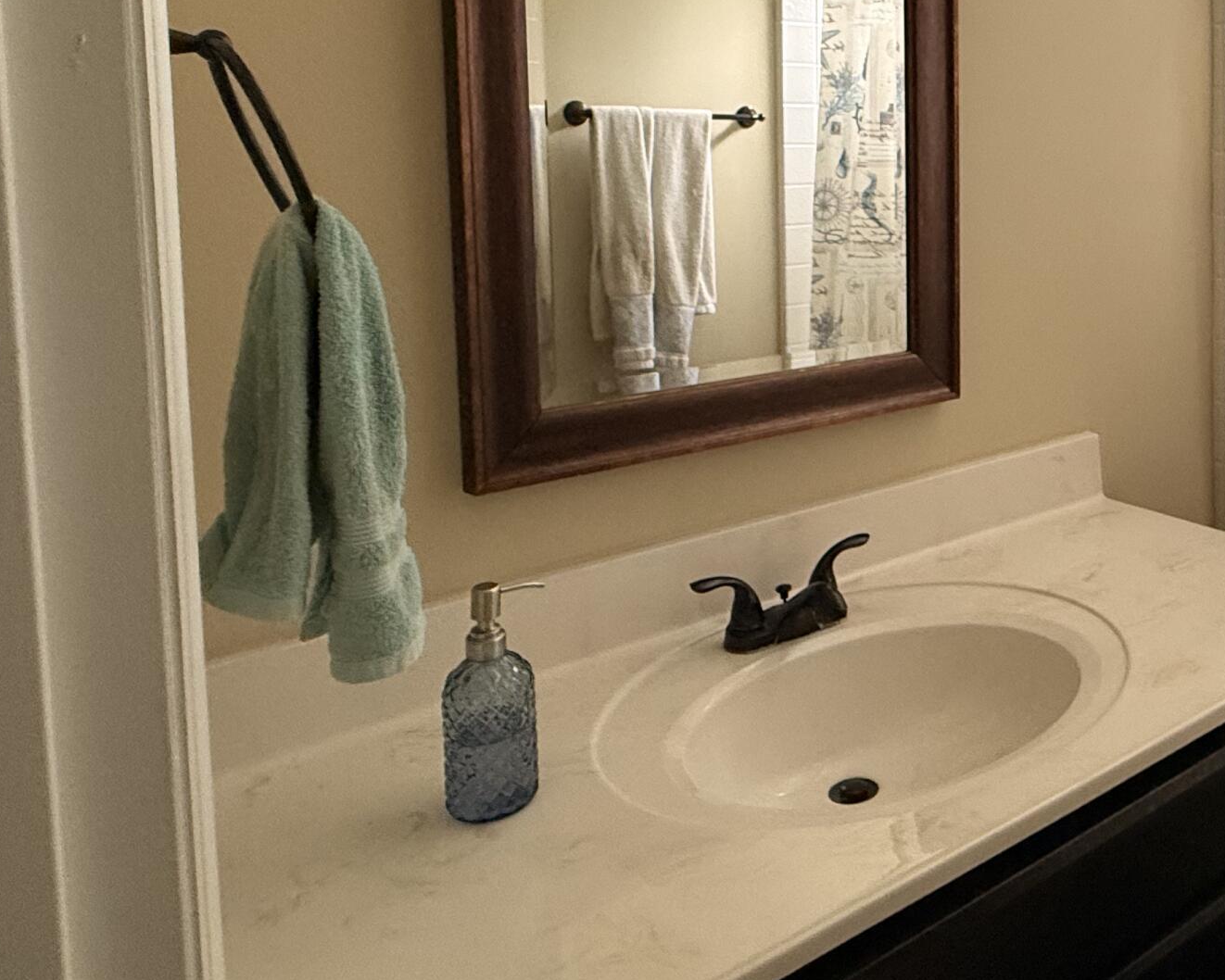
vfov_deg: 45.3
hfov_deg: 53.2
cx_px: 991
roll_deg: +1.0
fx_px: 1124
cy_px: 232
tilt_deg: -4.3
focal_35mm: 31
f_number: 2.2
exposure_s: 1/60
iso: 400
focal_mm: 2.22
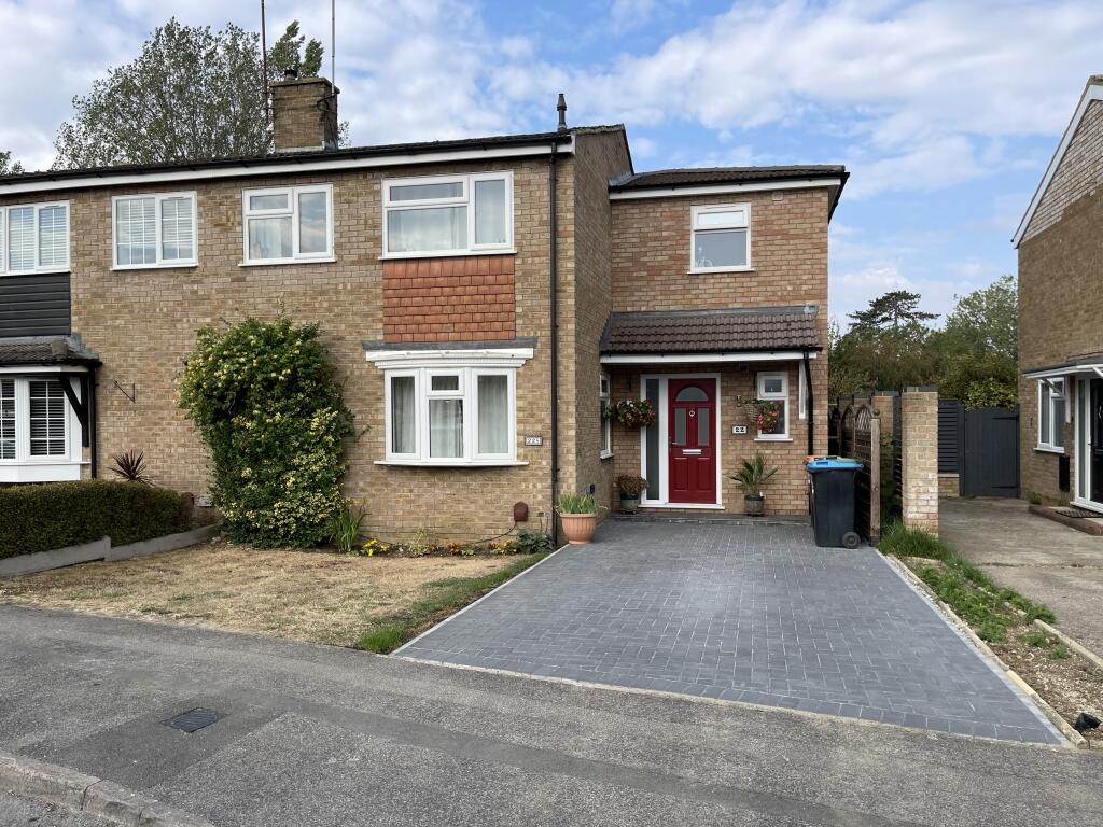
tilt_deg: -0.9
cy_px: 414
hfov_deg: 69.4
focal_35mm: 25
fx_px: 797
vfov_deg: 54.9
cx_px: 552
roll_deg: +0.1
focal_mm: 5.1
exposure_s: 1/1976
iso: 32
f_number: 1.6
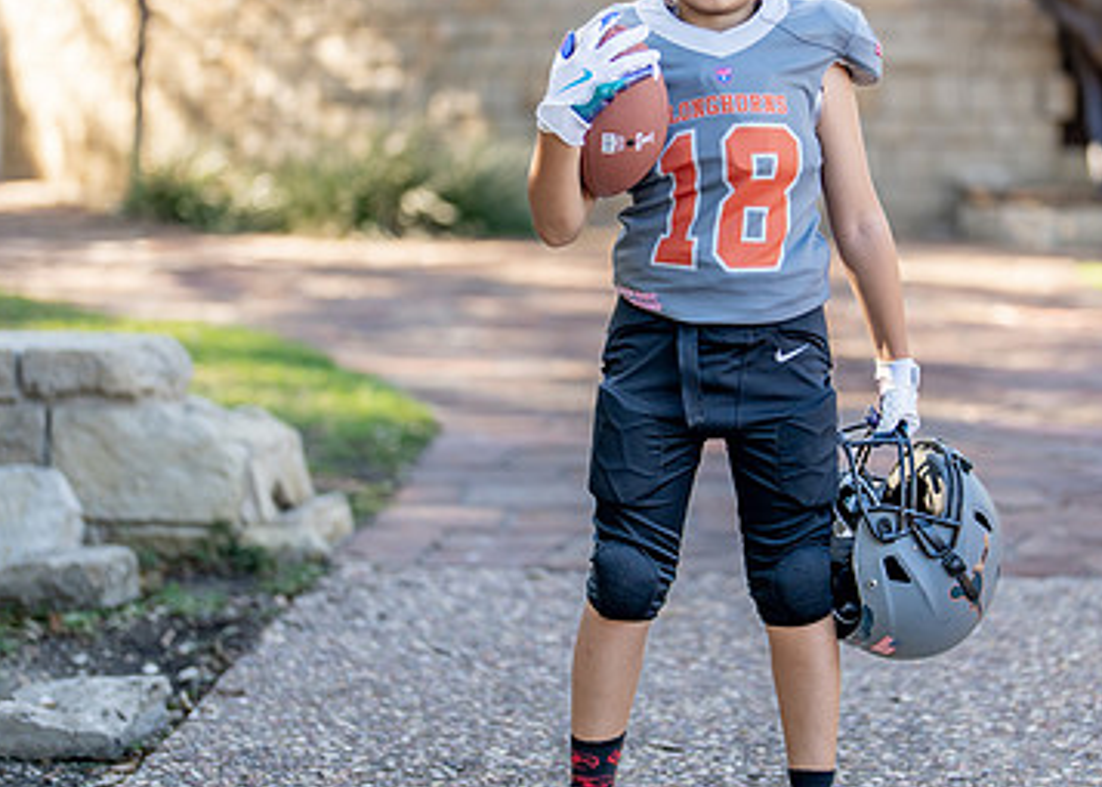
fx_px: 2660
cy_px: 321
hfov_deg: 23.3
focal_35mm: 85
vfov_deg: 16.8
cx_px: 728
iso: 100
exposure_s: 1/800
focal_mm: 50
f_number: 1.2
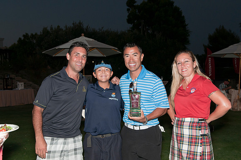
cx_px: 120
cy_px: 80
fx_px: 281
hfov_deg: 46.5
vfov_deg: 31.8
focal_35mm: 42
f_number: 5
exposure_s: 1/60
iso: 200
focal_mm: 28
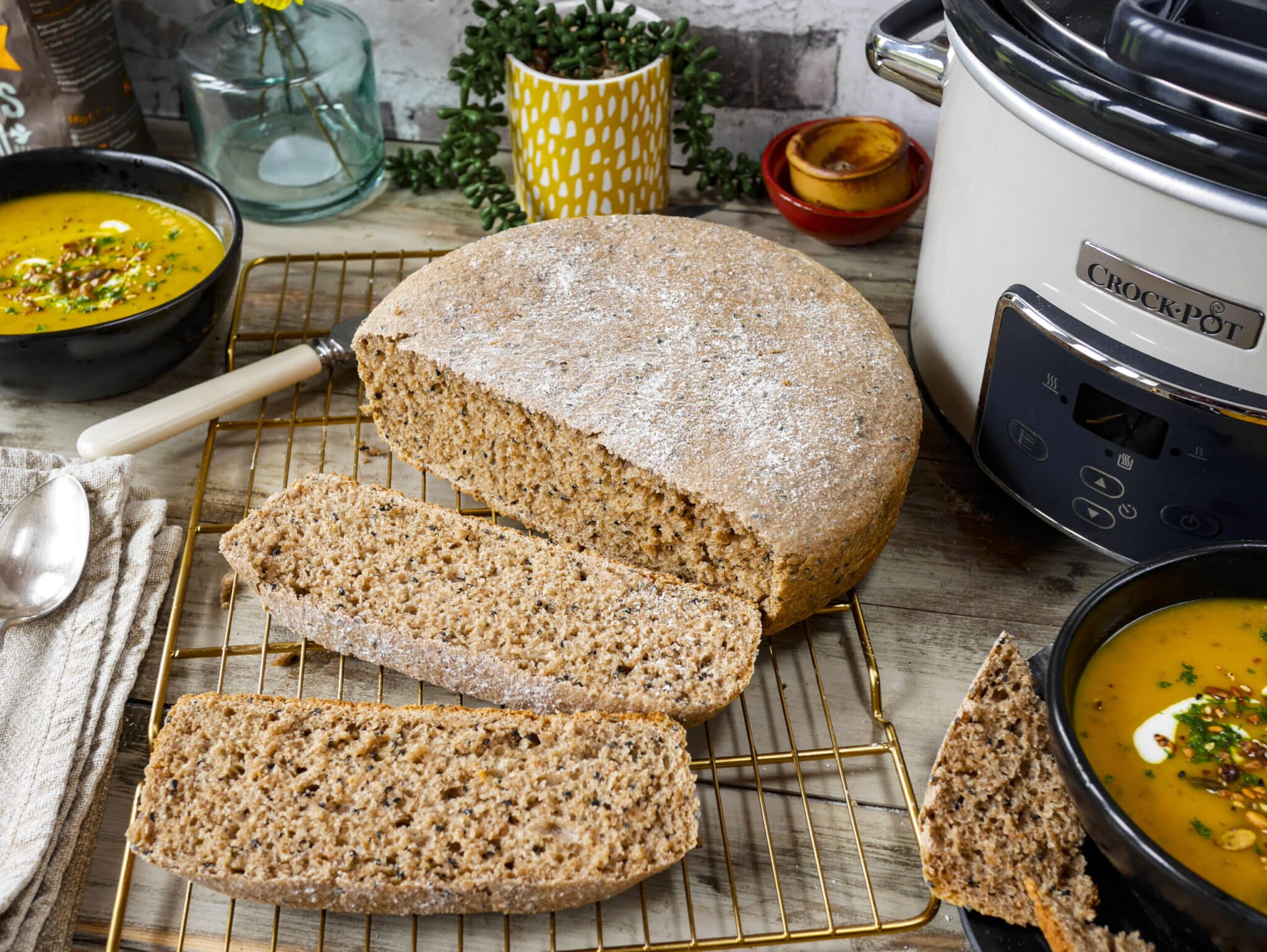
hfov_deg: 46.8
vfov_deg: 36.0
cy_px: 476
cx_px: 634
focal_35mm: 40
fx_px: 1465
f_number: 4.5
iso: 200
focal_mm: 20
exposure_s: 1/20
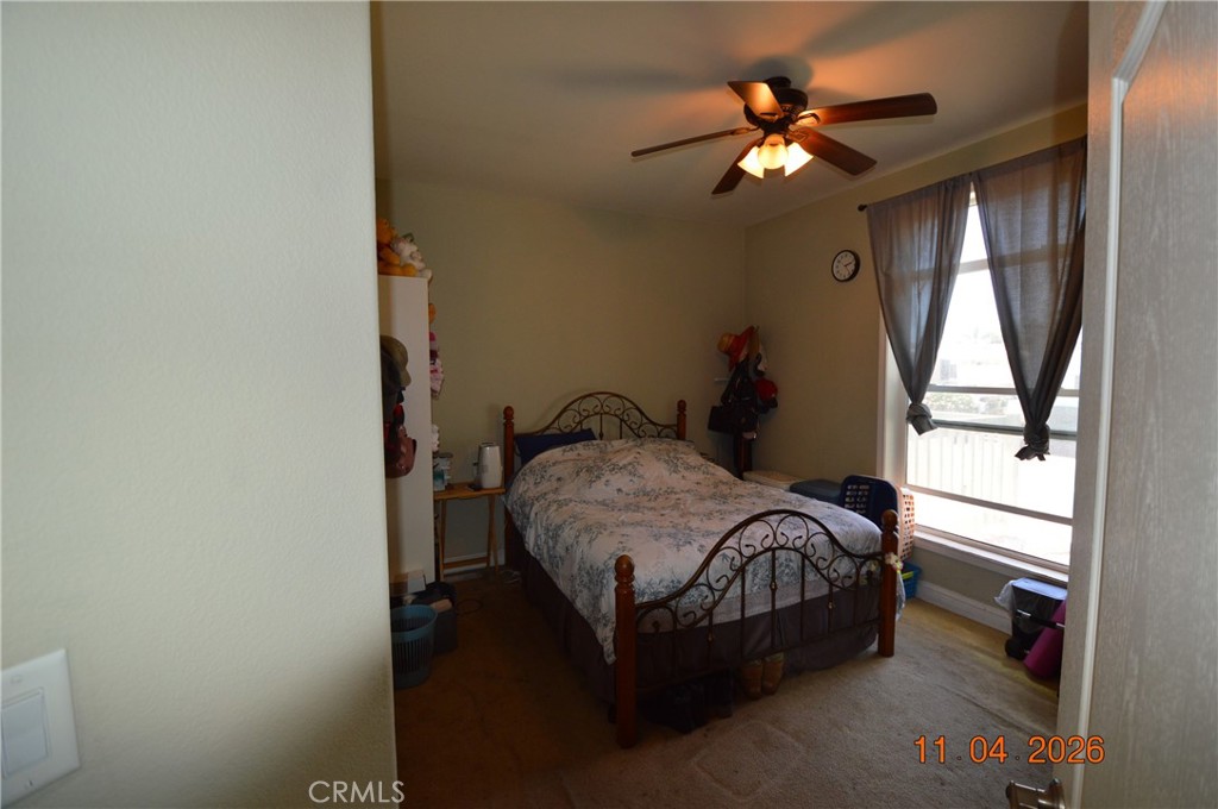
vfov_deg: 77.2
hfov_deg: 100.5
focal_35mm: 15
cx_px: 609
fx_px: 507
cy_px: 404
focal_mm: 10
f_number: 4
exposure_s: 1/80
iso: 400
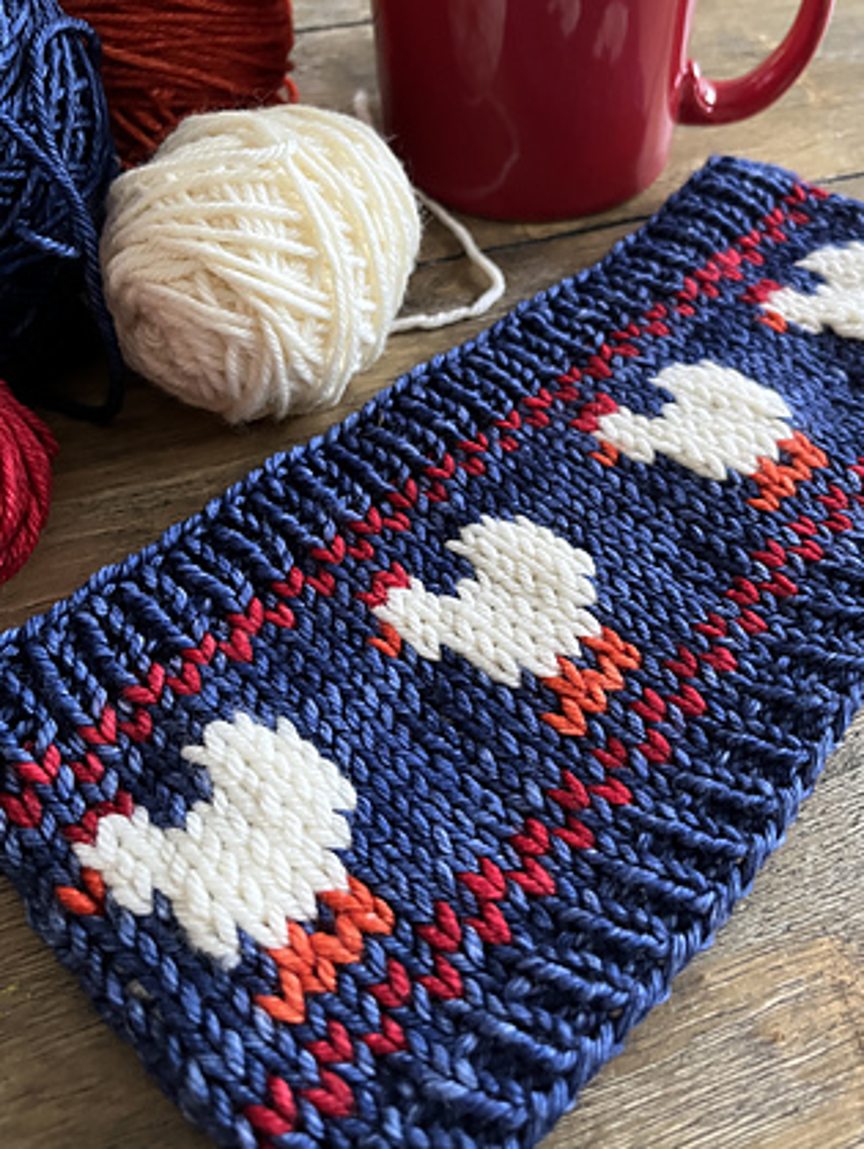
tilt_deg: -49.6
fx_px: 1030
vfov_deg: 58.1
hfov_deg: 45.3
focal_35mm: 31
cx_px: 512
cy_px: 502
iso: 500
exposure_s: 1/40
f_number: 1.6
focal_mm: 5.1
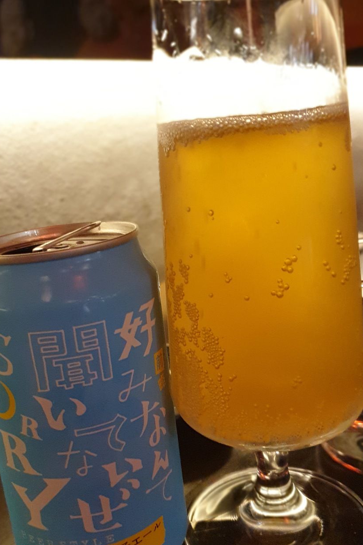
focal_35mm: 35
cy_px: 310
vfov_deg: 54.2
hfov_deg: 37.7
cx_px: 146
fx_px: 529
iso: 320
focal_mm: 4.3
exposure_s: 1/33
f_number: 1.5
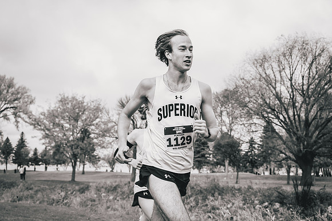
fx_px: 489
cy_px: 110
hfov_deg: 37.5
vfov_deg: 25.5
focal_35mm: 53
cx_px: 172
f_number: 6.3
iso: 400
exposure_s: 1/1250
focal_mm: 50
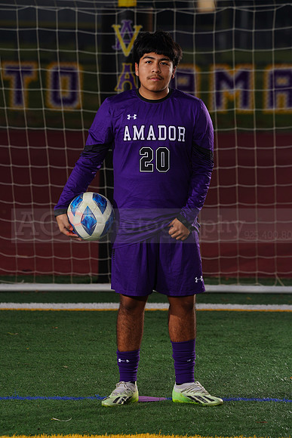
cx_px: 146
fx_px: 3149
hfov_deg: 5.3
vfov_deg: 7.9
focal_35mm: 259
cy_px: 219
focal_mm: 259
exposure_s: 1/200
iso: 100
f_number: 7.1
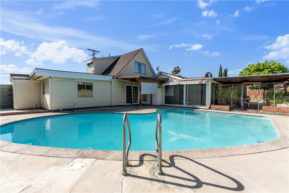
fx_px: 120
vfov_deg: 77.3
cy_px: 96
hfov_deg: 100.4
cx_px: 144
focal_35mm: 15
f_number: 8
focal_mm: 10
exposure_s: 1/1600
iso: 640
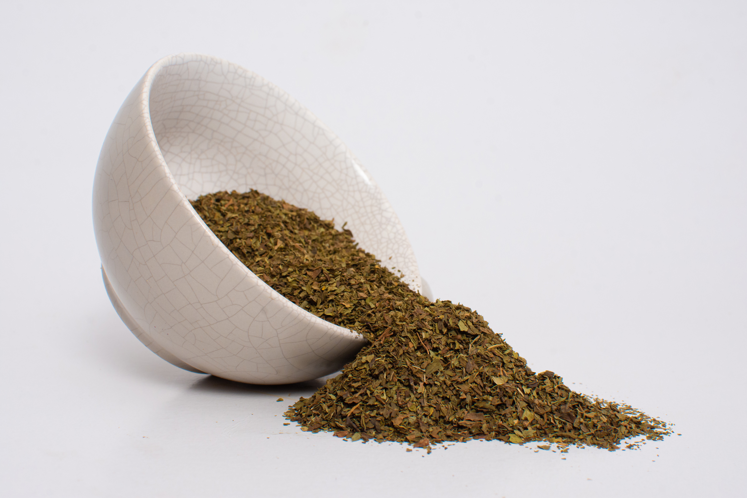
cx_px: 374
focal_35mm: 52
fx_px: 1089
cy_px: 249
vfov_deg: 25.8
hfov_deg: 37.9
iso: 640
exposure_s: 1/125
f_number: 9
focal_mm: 35
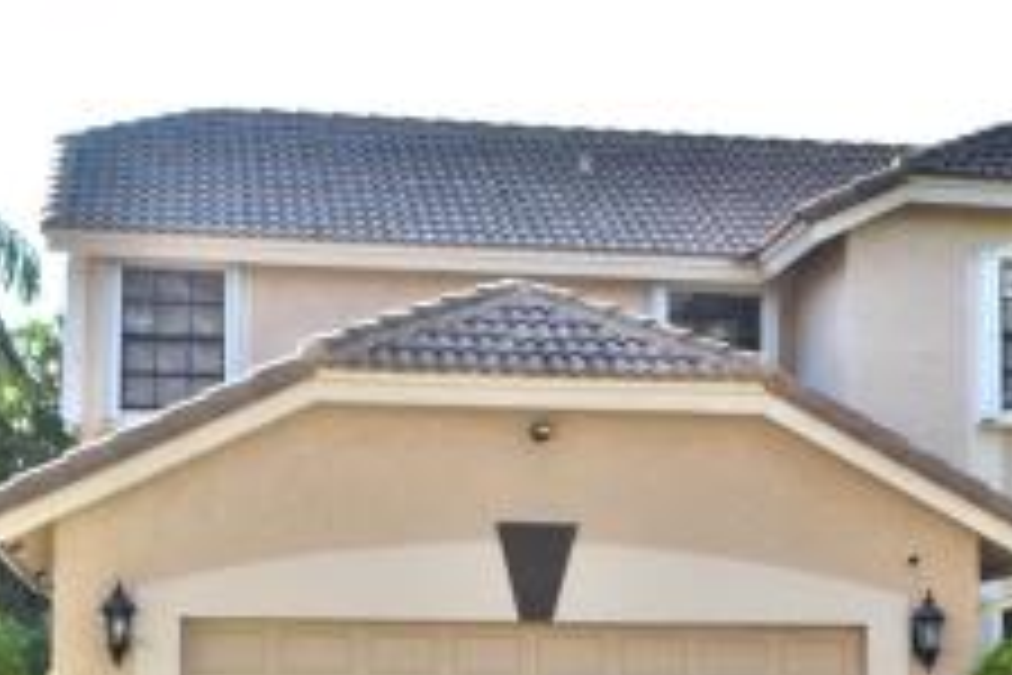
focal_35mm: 87
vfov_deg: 15.6
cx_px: 841
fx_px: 2445
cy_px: 558
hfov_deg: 23.0
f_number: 7.1
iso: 100
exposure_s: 1/200
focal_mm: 29
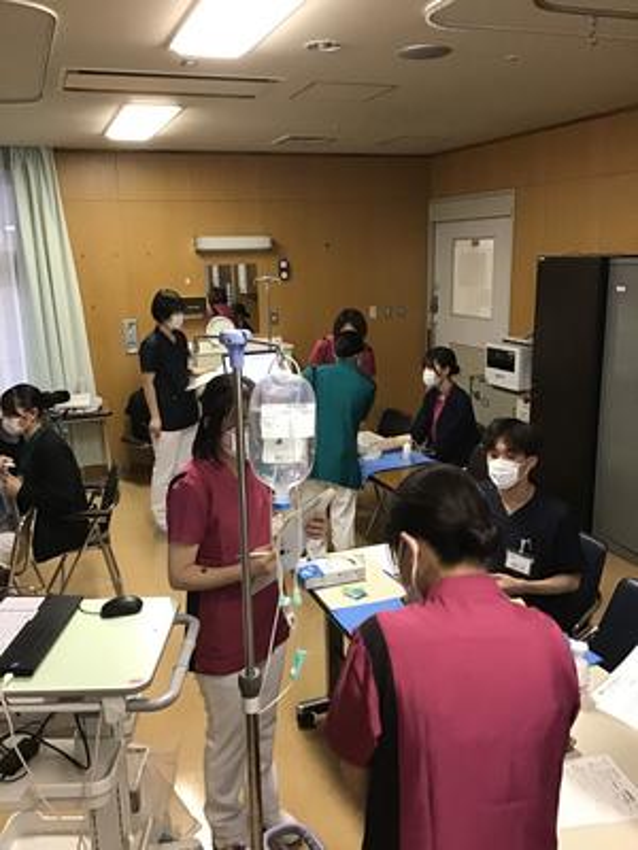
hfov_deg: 45.4
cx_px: 319
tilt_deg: -13.0
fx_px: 762
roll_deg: +2.7
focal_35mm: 31
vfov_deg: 58.4
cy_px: 425
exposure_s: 1/30
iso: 200
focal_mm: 3.3
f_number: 2.4
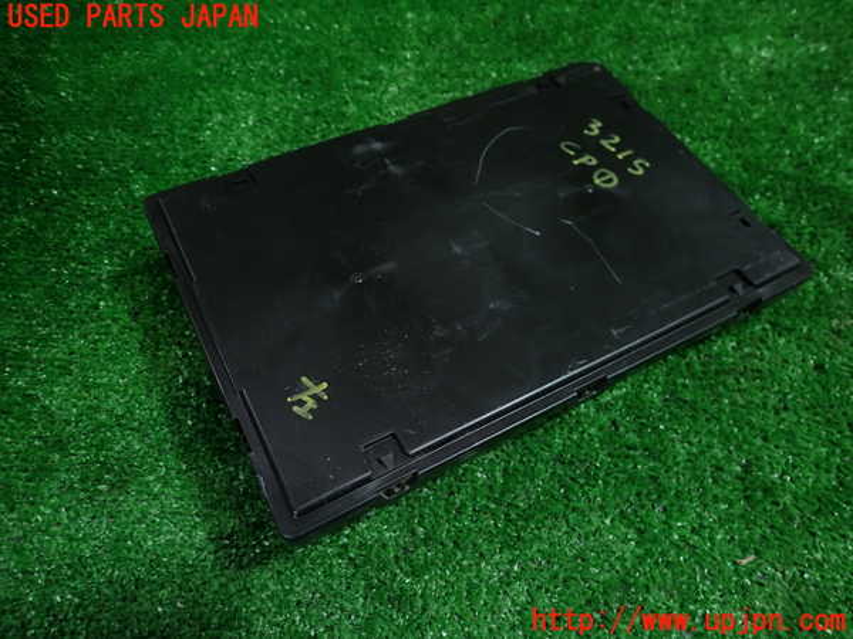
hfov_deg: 69.4
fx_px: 616
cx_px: 426
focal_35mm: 25
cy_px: 320
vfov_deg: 54.9
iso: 200
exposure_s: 1/50
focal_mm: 4.5
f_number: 2
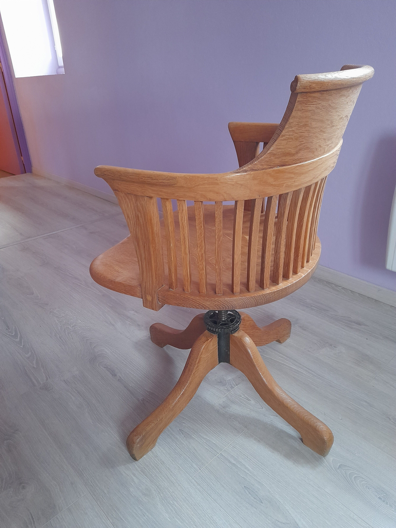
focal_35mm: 25
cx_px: 198
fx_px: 381
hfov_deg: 54.9
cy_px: 264
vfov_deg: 69.4
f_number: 2
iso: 400
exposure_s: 1/33
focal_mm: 4.6
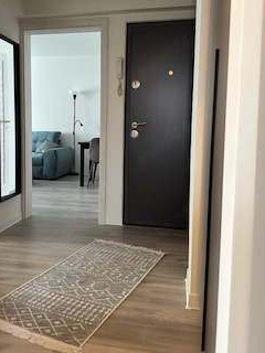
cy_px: 150
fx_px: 306
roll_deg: -0.1
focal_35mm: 30
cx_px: 109
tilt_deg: -2.9
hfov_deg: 46.6
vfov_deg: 59.7
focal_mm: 6.76
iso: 250
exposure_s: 1/33
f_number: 1.78
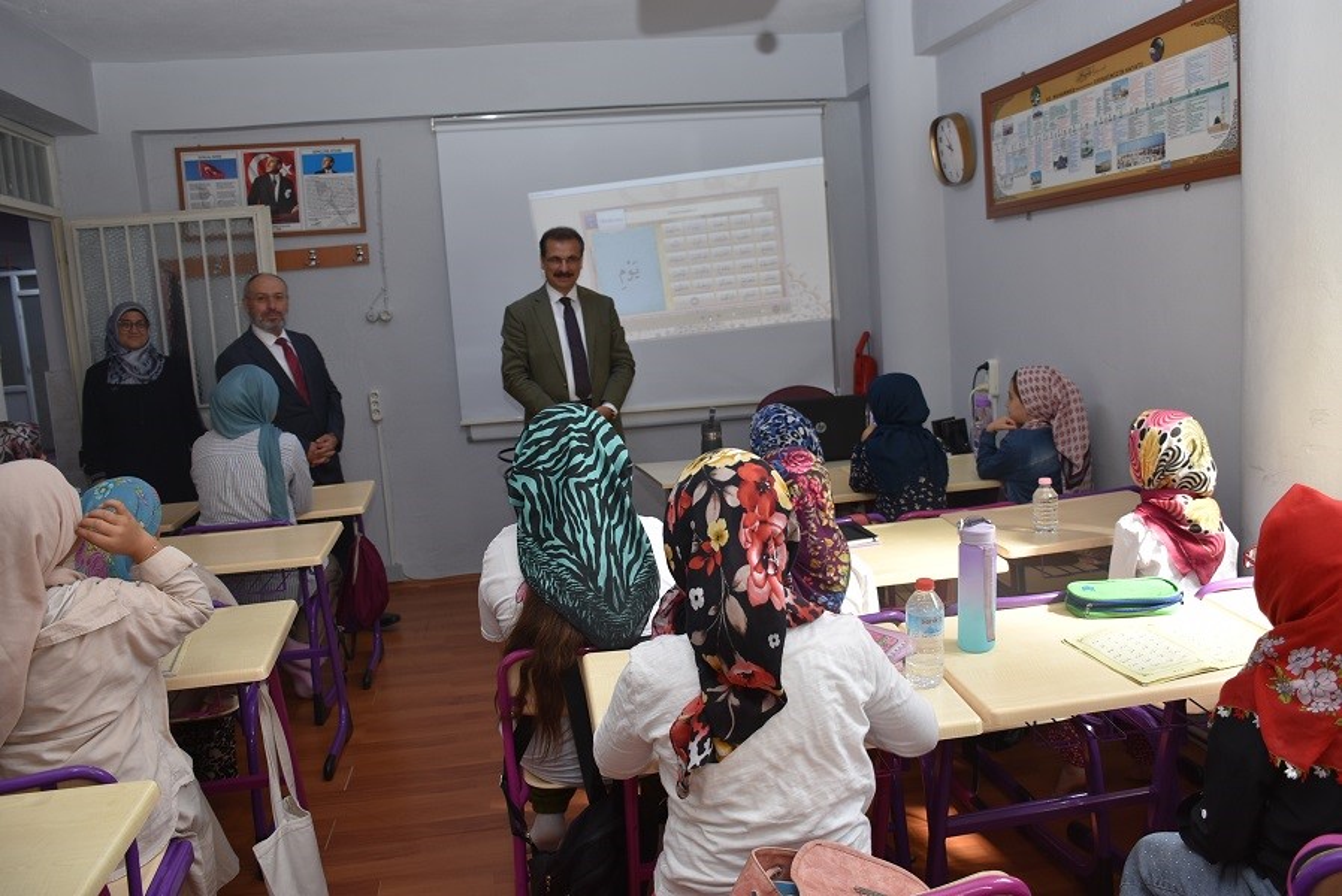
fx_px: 1119
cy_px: 448
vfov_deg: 43.7
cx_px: 671
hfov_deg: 61.9
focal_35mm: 30
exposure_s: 1/60
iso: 200
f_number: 4
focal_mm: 20
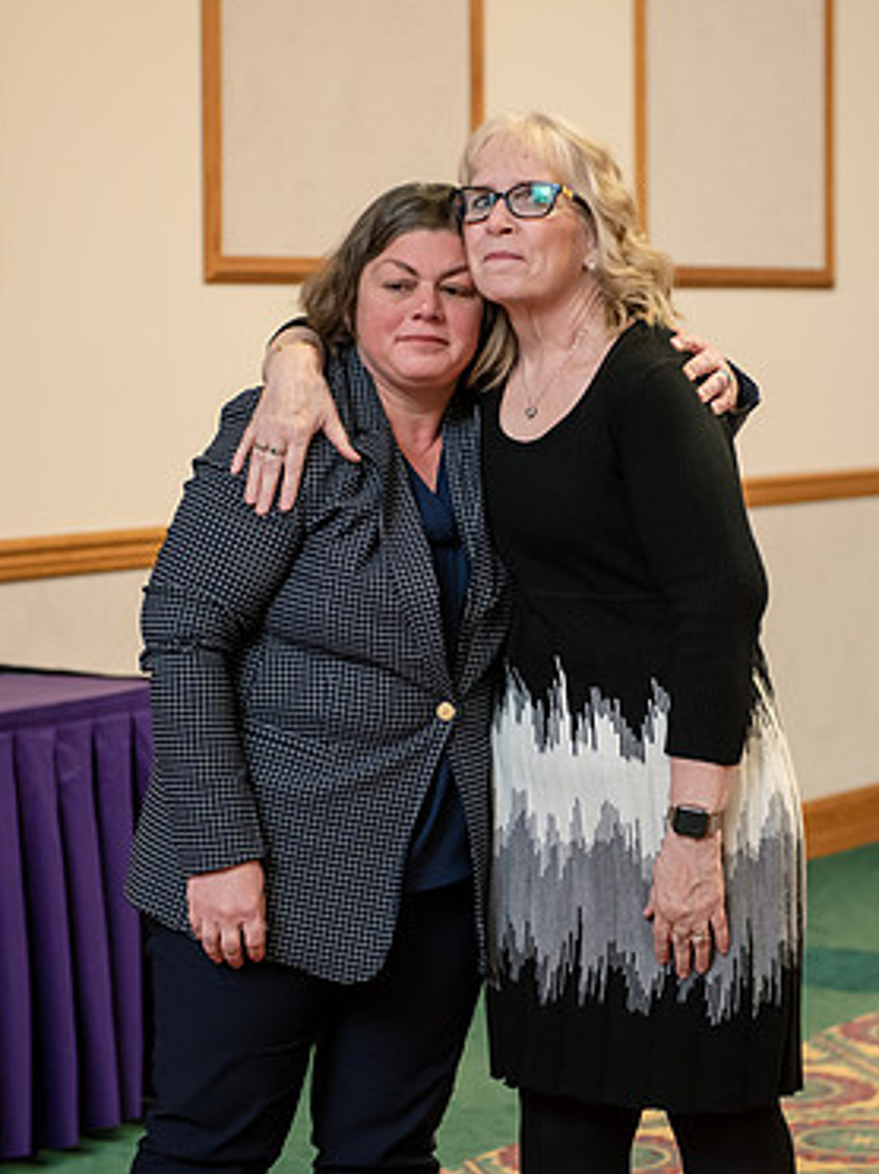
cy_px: 523
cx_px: 519
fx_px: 3964
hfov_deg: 12.6
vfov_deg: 16.8
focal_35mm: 117
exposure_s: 1/125
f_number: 3.2
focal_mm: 70
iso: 1000
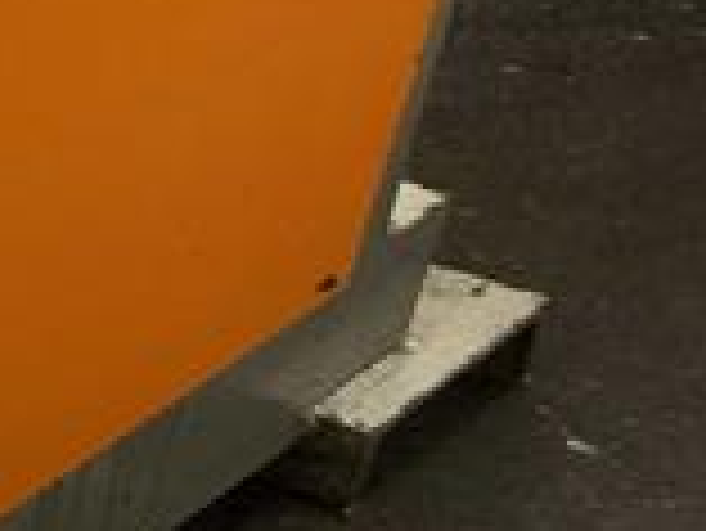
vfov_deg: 9.9
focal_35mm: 148
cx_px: -657
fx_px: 3021
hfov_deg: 12.0
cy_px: -122
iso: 50
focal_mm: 3
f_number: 1.8
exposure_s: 1/120
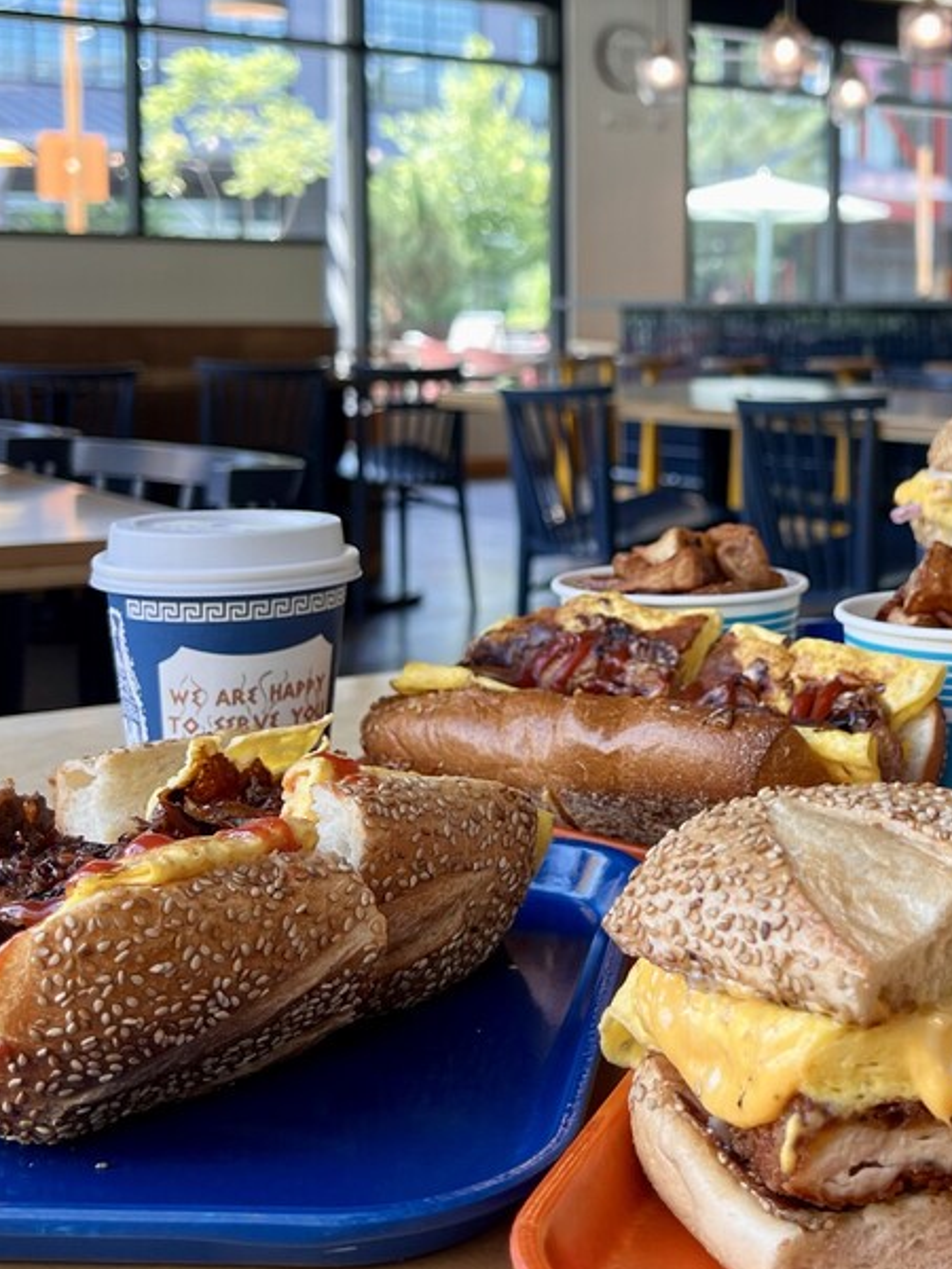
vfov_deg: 36.4
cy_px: 421
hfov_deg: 27.4
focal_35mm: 52
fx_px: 1907
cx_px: 781
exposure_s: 1/120
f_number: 1.5
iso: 40
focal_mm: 5.7
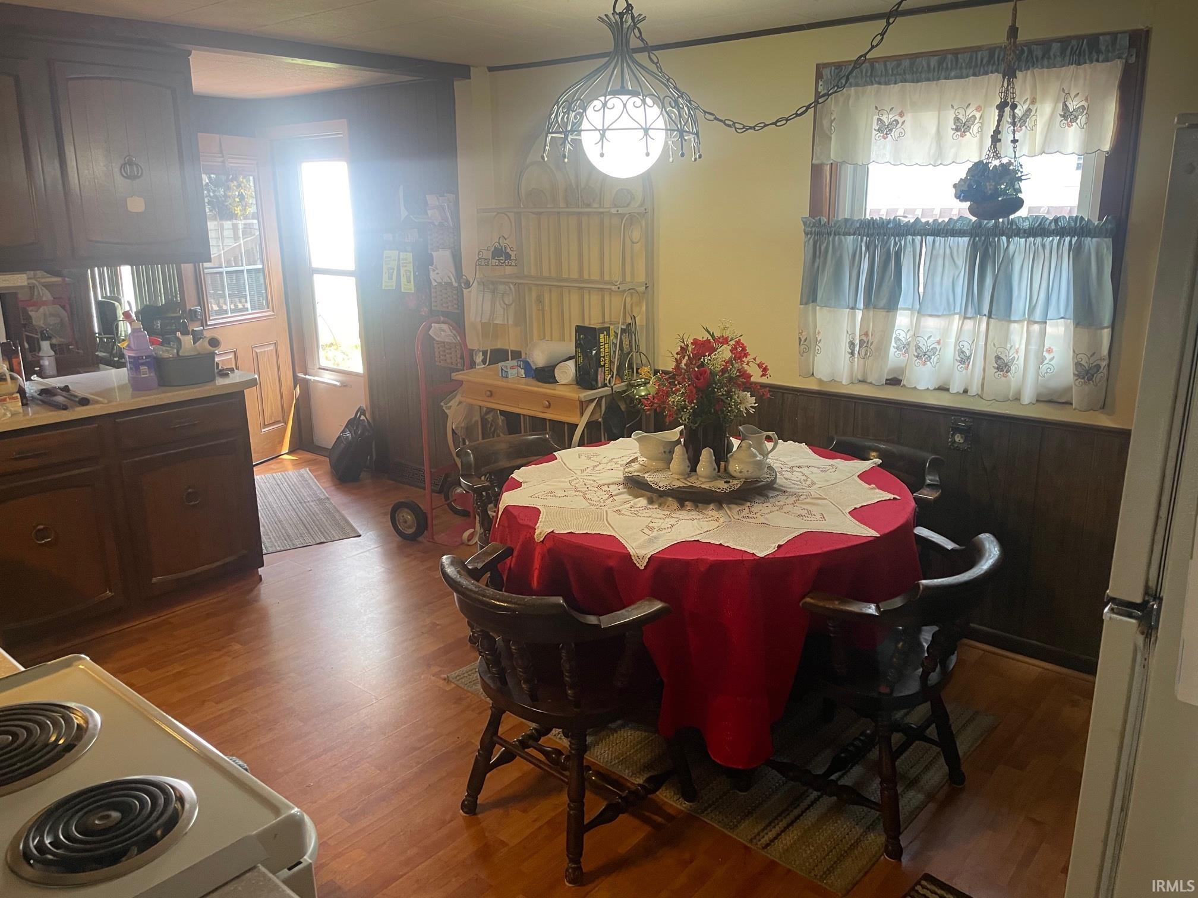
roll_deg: +0.7
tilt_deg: -13.9
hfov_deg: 67.3
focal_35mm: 26
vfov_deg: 53.1
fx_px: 900
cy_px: 449
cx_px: 599
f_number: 1.6
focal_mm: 4.2
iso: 200
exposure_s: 1/60
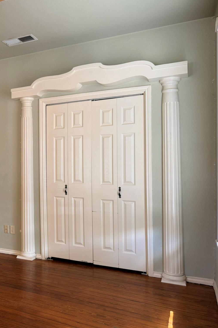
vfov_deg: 55.8
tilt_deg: +3.9
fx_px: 309
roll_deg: +0.4
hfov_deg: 35.5
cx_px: 5
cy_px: 165
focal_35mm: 34
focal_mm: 6.76
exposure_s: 1/60
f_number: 1.78
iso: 125
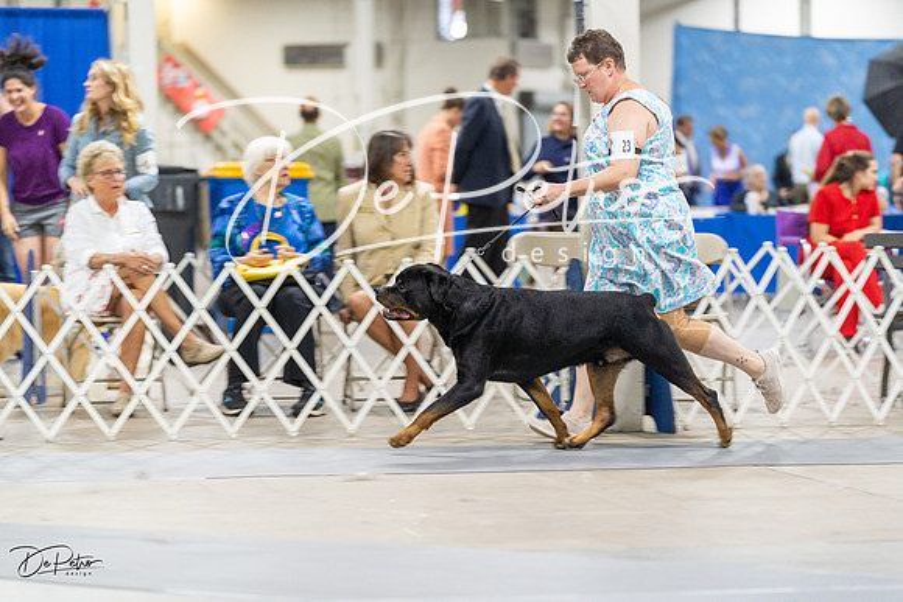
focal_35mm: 138
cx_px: 452
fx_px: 3462
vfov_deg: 9.9
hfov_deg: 14.9
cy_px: 301
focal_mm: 138
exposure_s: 1/160
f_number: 2.8
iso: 2500
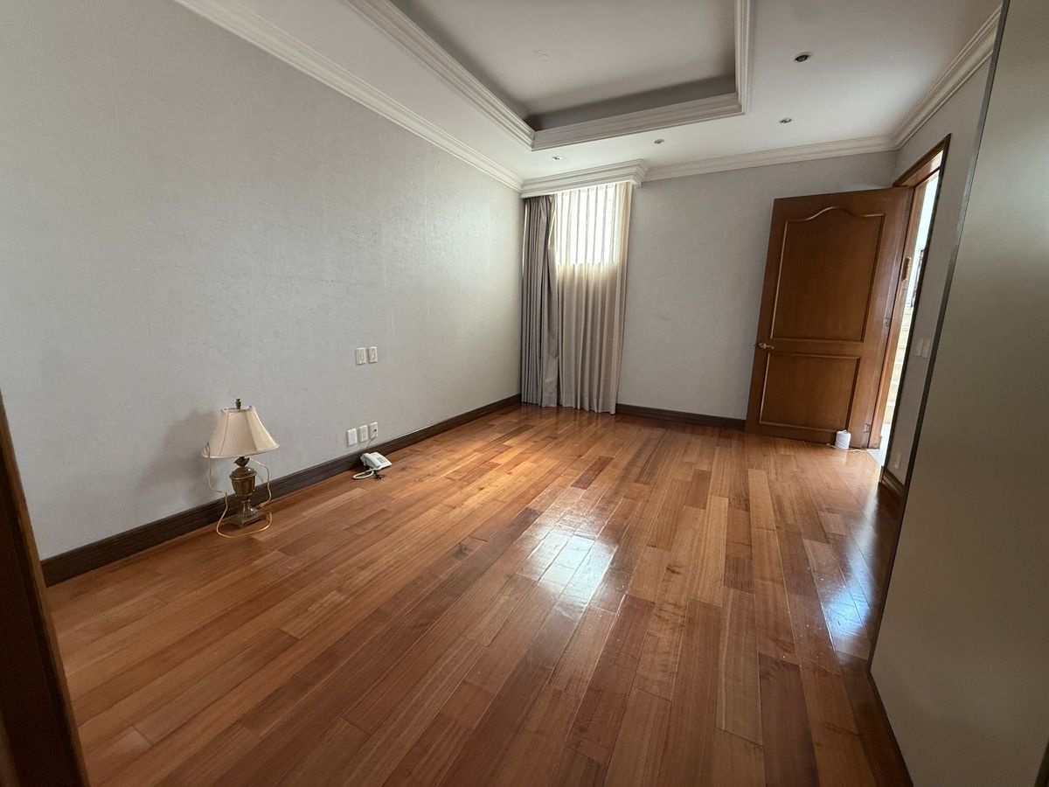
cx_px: 524
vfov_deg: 85.7
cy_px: 394
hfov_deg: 102.1
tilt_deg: -9.0
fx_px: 424
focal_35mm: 14
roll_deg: -1.6
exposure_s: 1/95
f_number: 2.2
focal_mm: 2.22
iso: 320
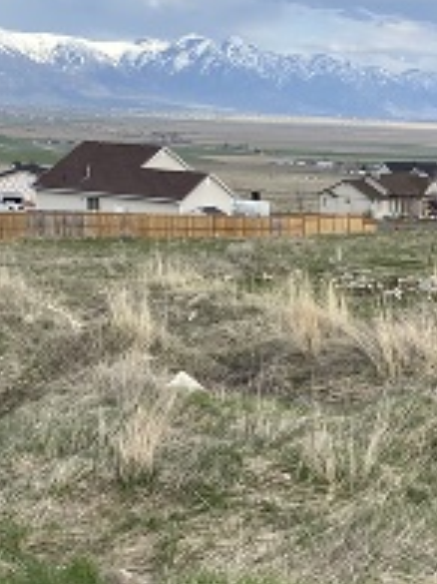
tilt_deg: -18.5
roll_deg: -1.9
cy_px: 482
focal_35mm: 64
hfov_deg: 22.7
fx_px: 1078
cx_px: 323
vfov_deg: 29.5
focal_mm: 4.25
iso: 32
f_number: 1.8
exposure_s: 1/1838
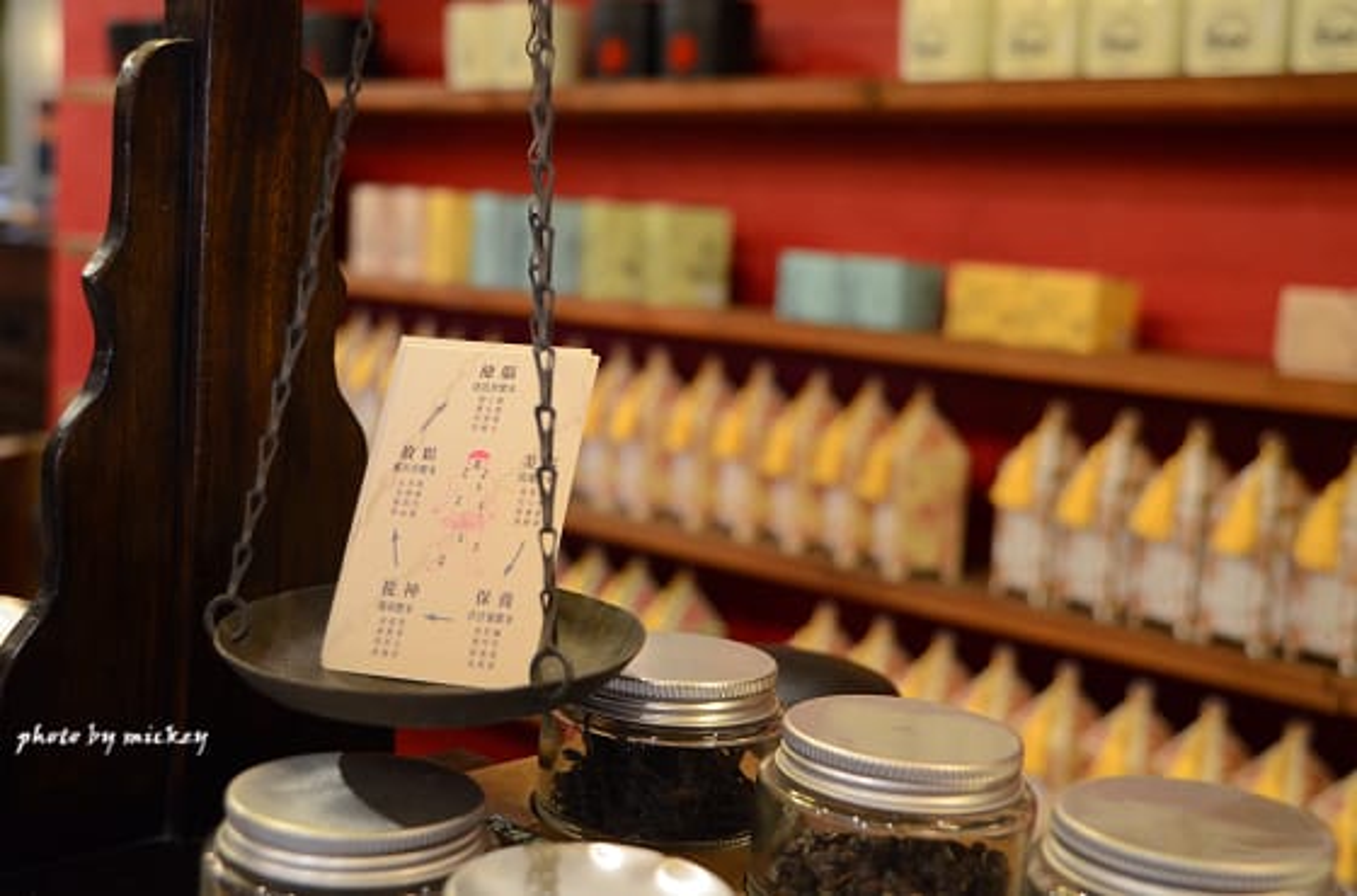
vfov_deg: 29.7
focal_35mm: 45
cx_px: 678
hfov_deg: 43.7
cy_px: 448
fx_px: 1691
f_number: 4
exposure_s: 1/15
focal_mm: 30
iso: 1600
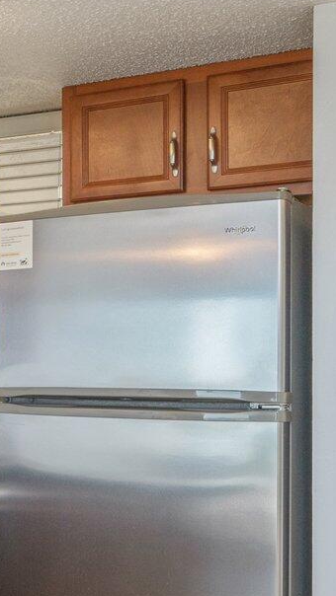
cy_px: 347
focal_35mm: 73
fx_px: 1152
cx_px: -402
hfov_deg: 13.4
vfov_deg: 29.0
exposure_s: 1/30
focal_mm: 20.5
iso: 320
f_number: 9
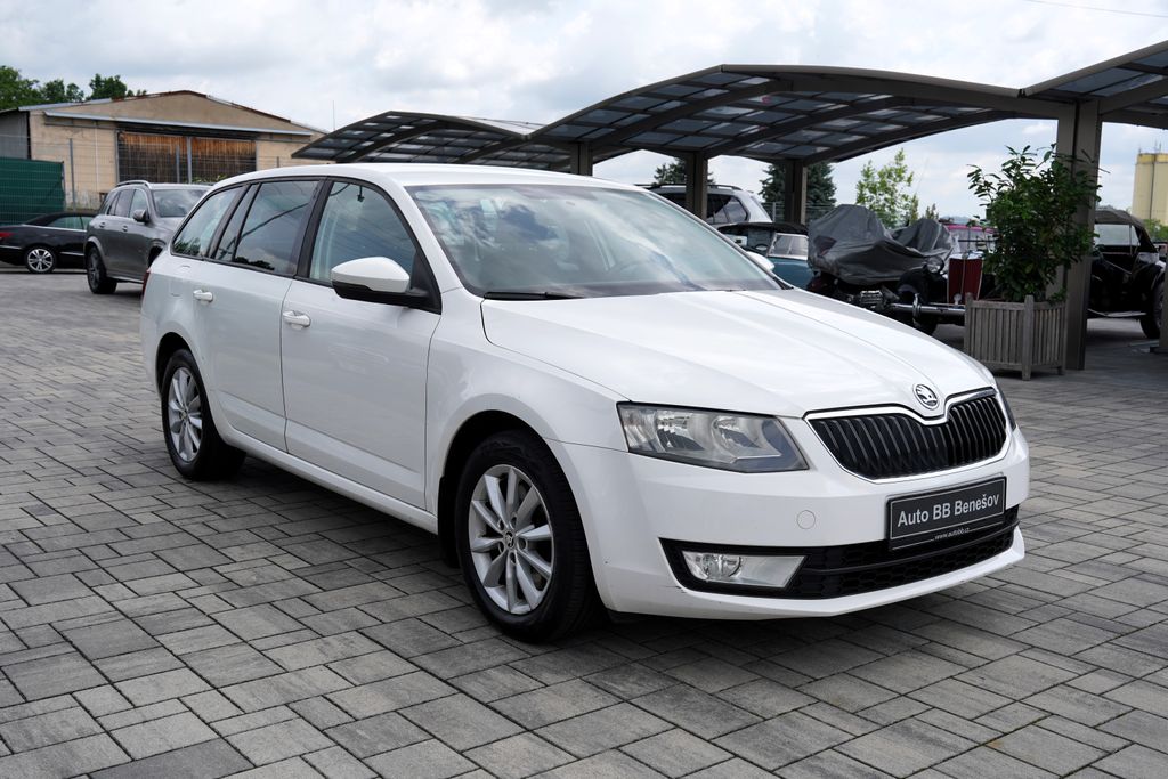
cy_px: 390
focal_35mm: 37
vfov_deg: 36.0
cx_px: 584
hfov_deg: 51.9
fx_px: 1201
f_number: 8
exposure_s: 1/250
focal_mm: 37
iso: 100
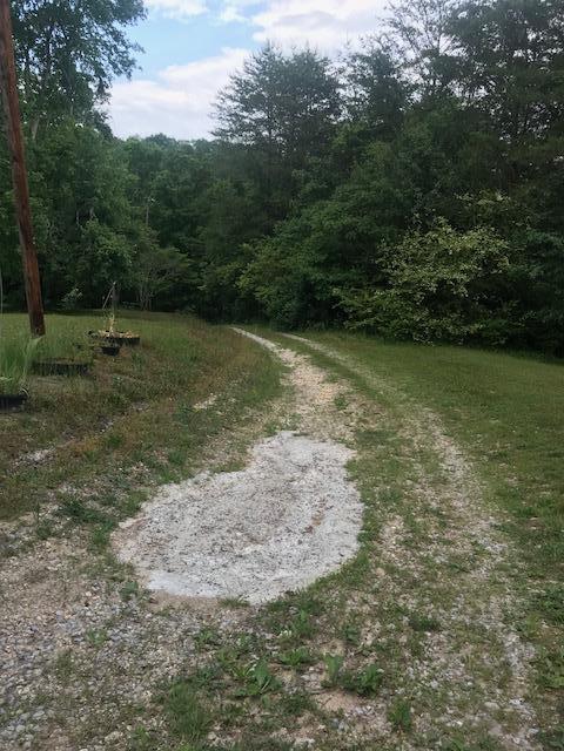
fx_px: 608
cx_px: 282
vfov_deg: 63.4
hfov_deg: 49.7
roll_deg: +1.7
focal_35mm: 28
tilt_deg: -13.5
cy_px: 376
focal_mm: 3.99
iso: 20
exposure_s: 1/509
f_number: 1.8
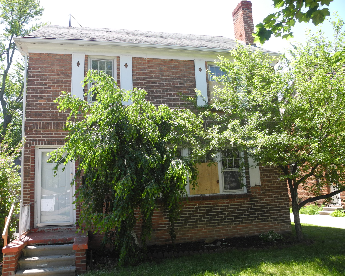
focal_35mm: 30
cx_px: 167
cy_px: 138
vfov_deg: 48.5
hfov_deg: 58.8
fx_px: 306
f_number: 2.8
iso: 100
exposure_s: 1/320
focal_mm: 6
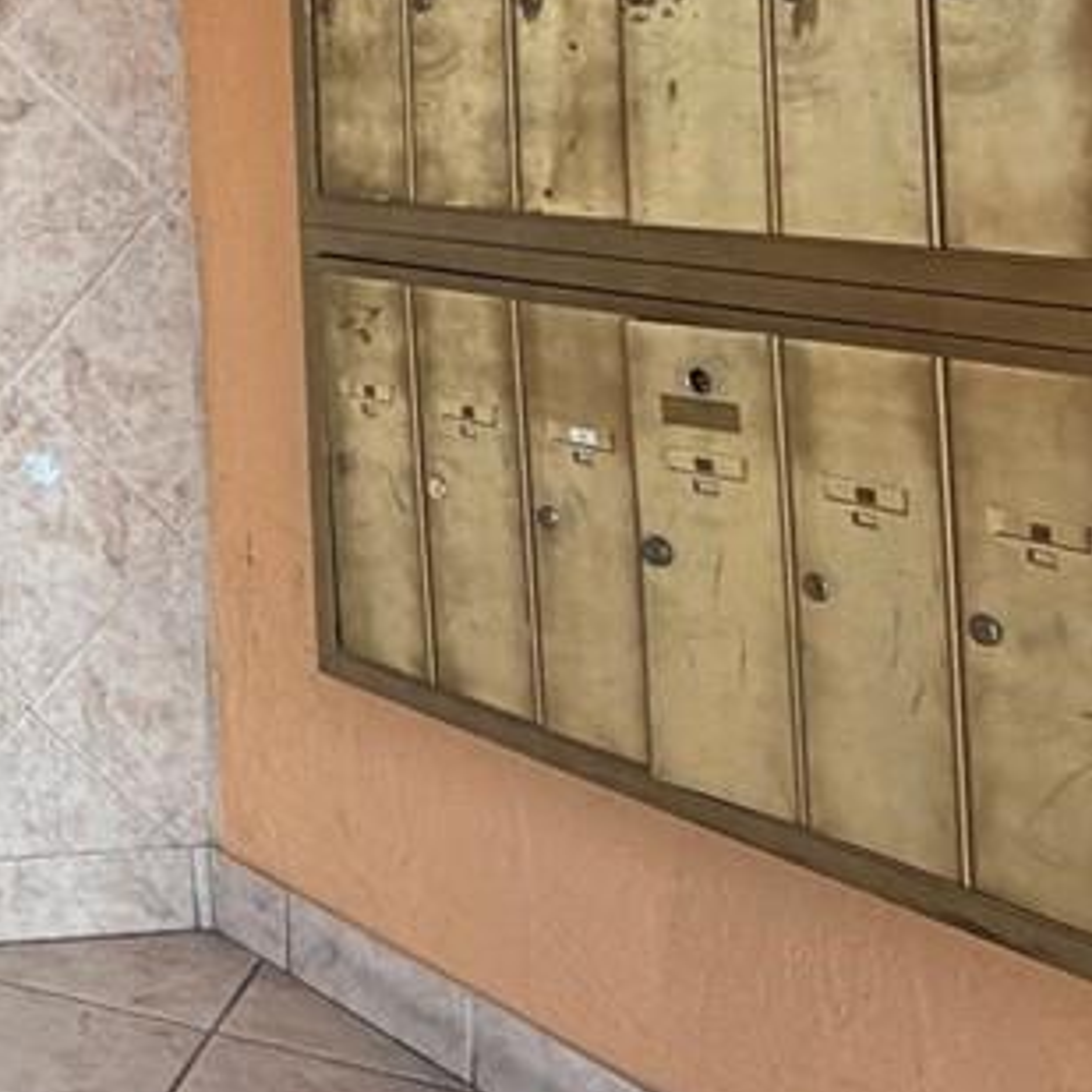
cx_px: -997
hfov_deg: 18.9
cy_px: 46
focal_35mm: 64
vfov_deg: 25.8
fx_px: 2284
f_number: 2.2
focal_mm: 2.22
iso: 100
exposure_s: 1/121
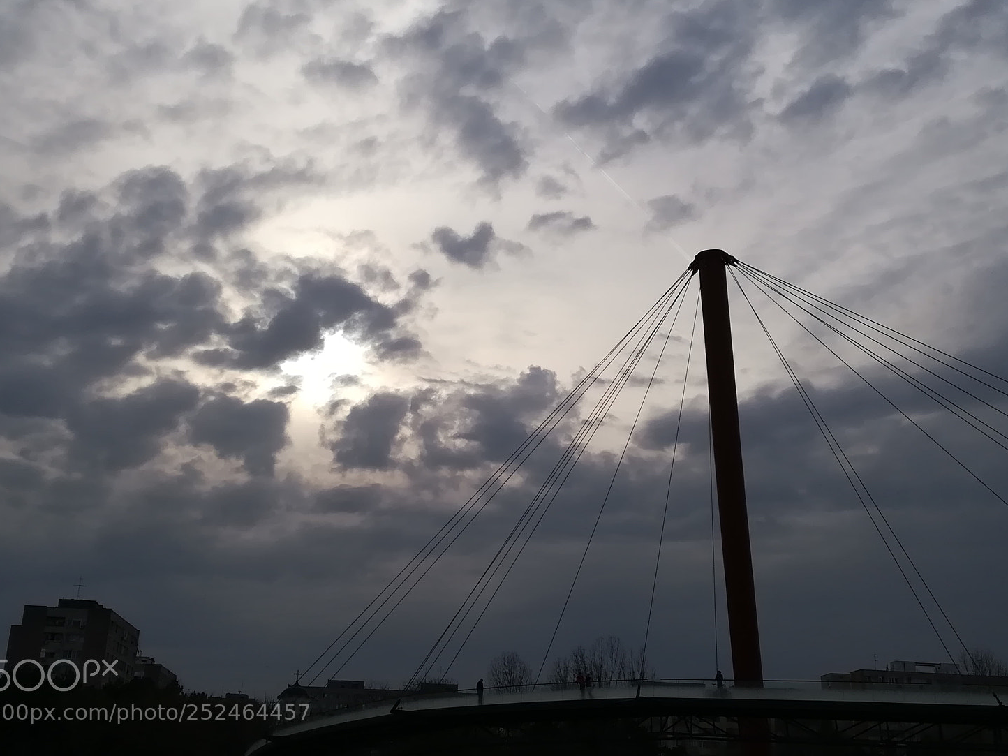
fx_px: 1194
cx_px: 503
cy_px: 348
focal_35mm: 41
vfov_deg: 35.1
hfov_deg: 45.8
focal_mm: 3.83
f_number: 2.2
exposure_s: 1/2410
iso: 50
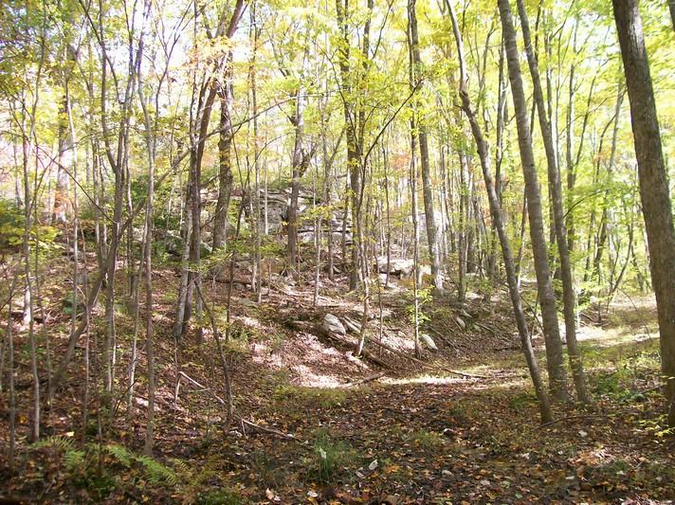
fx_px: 702
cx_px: 338
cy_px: 252
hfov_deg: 51.4
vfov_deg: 39.6
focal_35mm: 36
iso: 140
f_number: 2.7
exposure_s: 1/89.1
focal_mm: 6
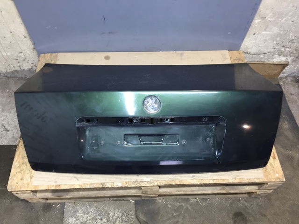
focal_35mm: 29
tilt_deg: -57.5
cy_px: 112
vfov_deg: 48.2
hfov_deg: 61.7
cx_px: 150
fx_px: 250
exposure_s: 1/33
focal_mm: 4.15
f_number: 2.2
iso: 100
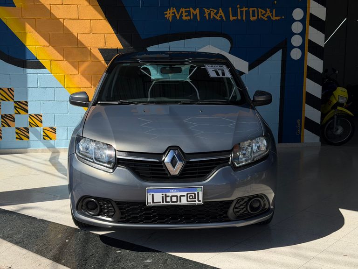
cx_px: 179
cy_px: 134
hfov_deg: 39.7
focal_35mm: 48
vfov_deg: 30.3
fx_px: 496
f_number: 1.78
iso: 80
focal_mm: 6.76
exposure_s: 1/4587
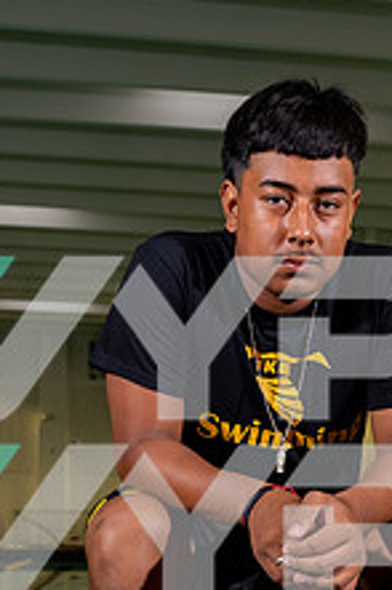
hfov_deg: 22.9
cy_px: 529
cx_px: 253
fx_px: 965
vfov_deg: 32.3
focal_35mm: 59
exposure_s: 1/250
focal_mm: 29
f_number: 5.6
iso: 1000
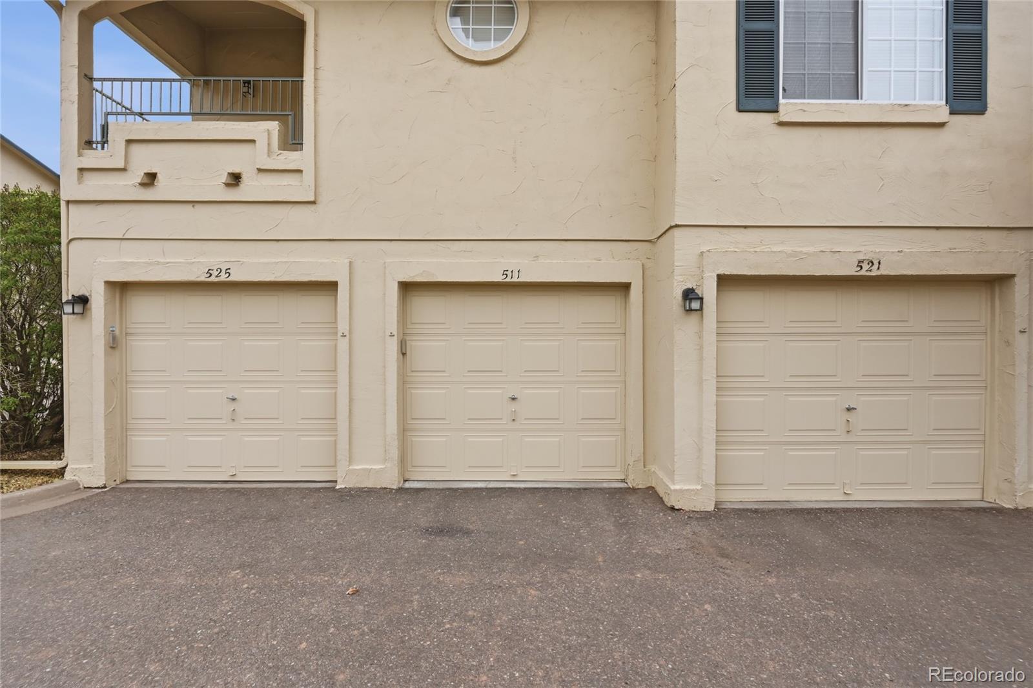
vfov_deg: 81.2
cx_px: 516
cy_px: 344
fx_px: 402
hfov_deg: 104.3
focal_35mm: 14
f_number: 8
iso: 400
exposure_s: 1/2000
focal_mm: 14
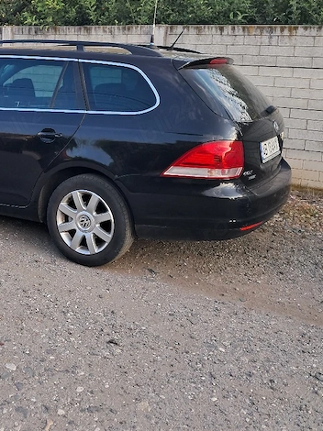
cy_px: 142
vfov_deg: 40.7
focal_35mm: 46
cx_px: 63
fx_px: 573
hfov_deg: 30.7
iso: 50
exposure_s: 1/115
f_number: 1.8
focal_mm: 4
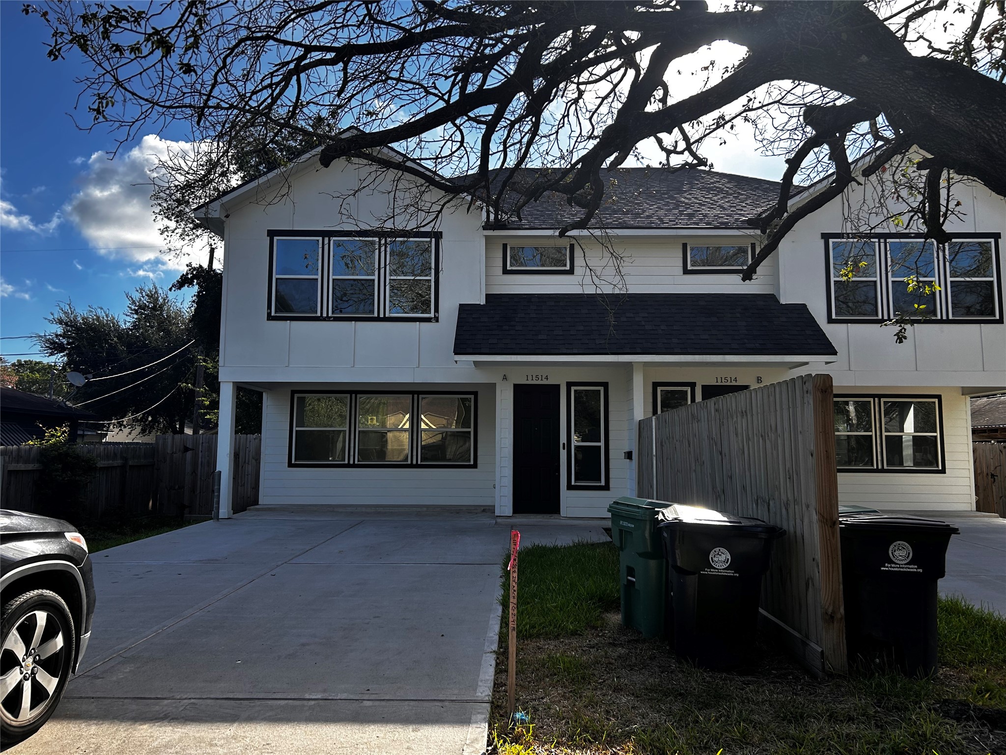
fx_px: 756
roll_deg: +0.3
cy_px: 378
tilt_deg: +7.2
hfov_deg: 67.3
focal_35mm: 26
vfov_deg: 53.1
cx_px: 503
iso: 50
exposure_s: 1/1468
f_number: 1.5
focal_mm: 5.7
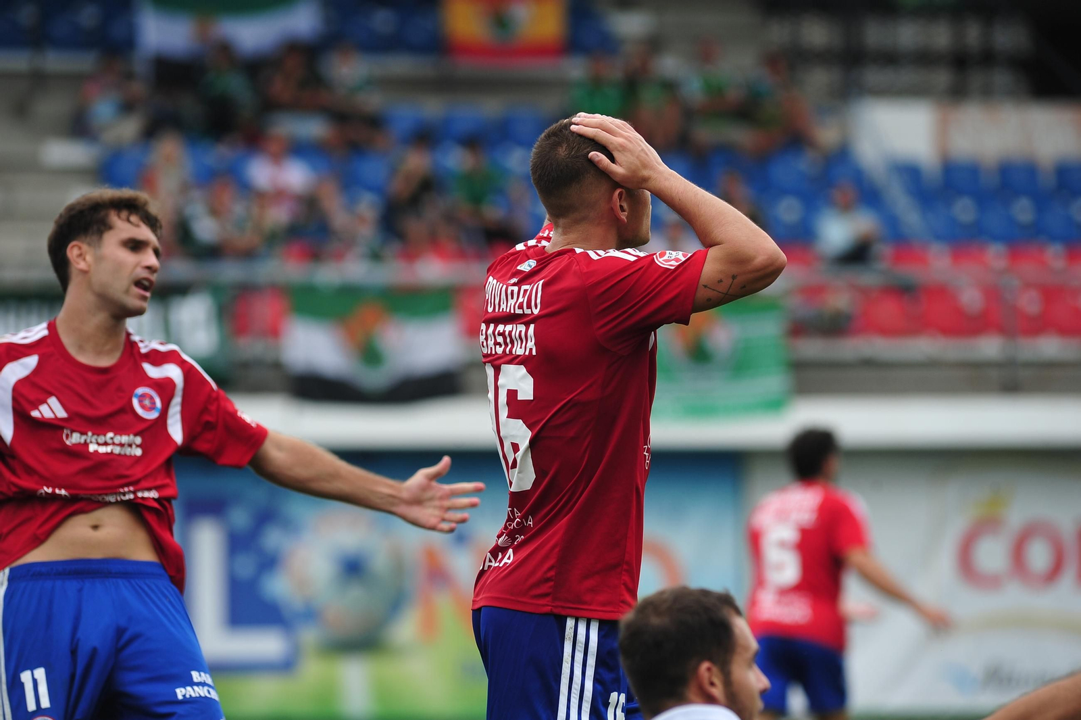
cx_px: 540
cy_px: 360
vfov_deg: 4.6
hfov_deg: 6.9
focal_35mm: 300
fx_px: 9003
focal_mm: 300
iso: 500
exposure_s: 1/1000
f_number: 5
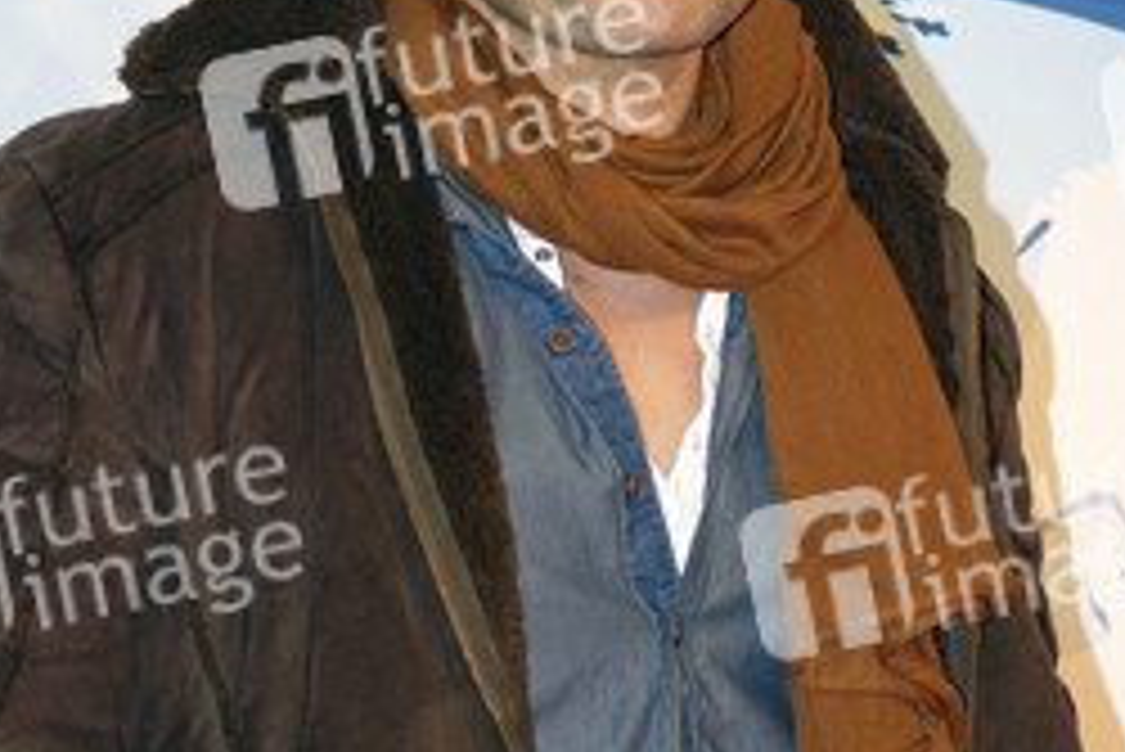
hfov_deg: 7.8
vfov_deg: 5.2
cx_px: 565
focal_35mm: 264
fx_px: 8254
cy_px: 329
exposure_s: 1/100
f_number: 5
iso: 200
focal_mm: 110
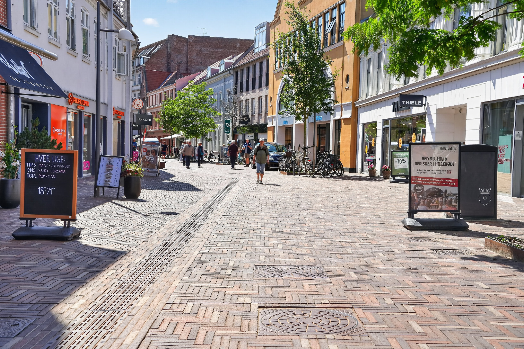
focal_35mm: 43
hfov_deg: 45.4
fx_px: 626
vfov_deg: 31.2
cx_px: 262
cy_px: 174
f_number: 8
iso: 400
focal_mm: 43
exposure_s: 1/320
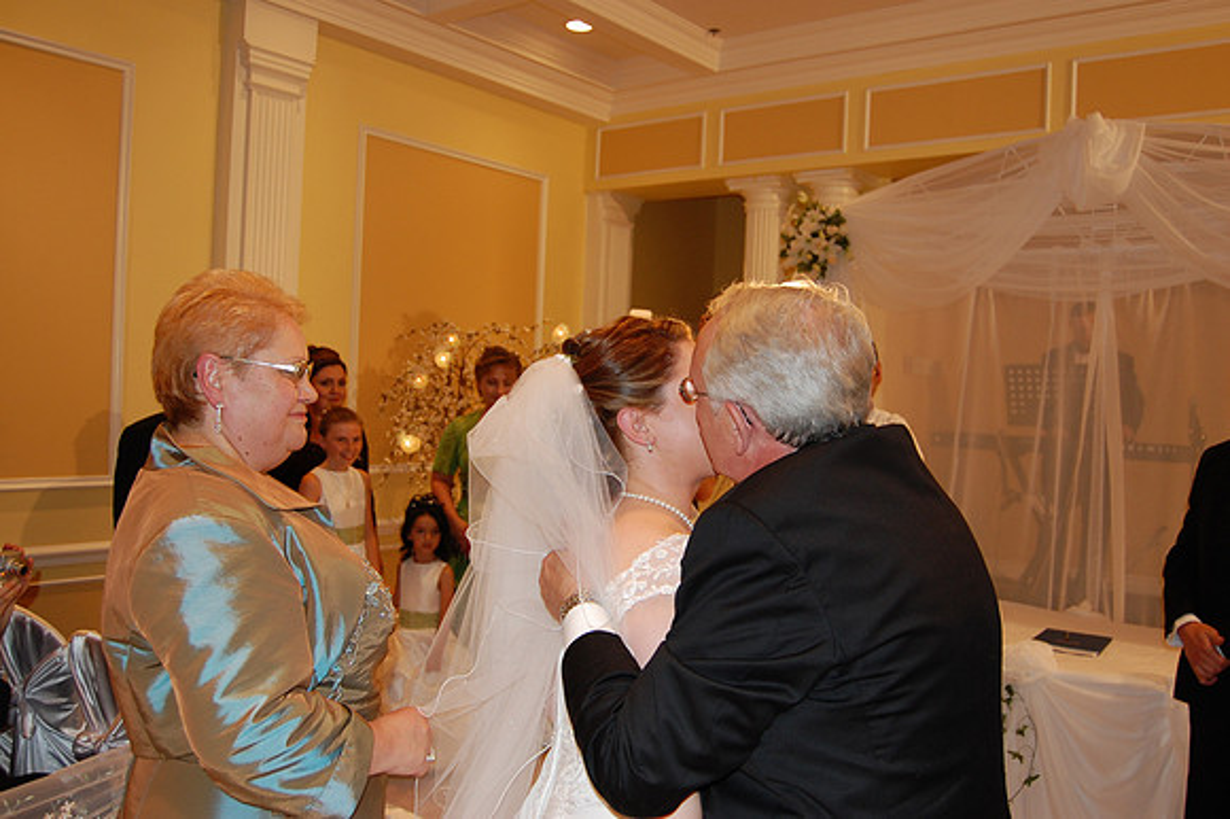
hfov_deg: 62.0
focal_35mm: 30
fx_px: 1024
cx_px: 615
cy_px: 410
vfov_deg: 43.6
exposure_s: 1/60
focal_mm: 20
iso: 400
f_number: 3.8
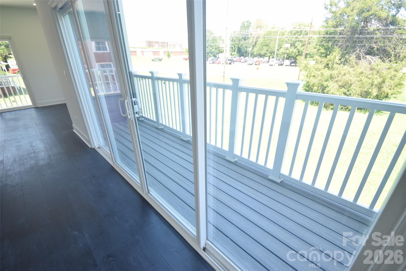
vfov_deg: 72.1
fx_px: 186
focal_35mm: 16
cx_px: 203
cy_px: 136
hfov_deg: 94.9
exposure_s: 1/160
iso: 400
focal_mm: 11
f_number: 6.3
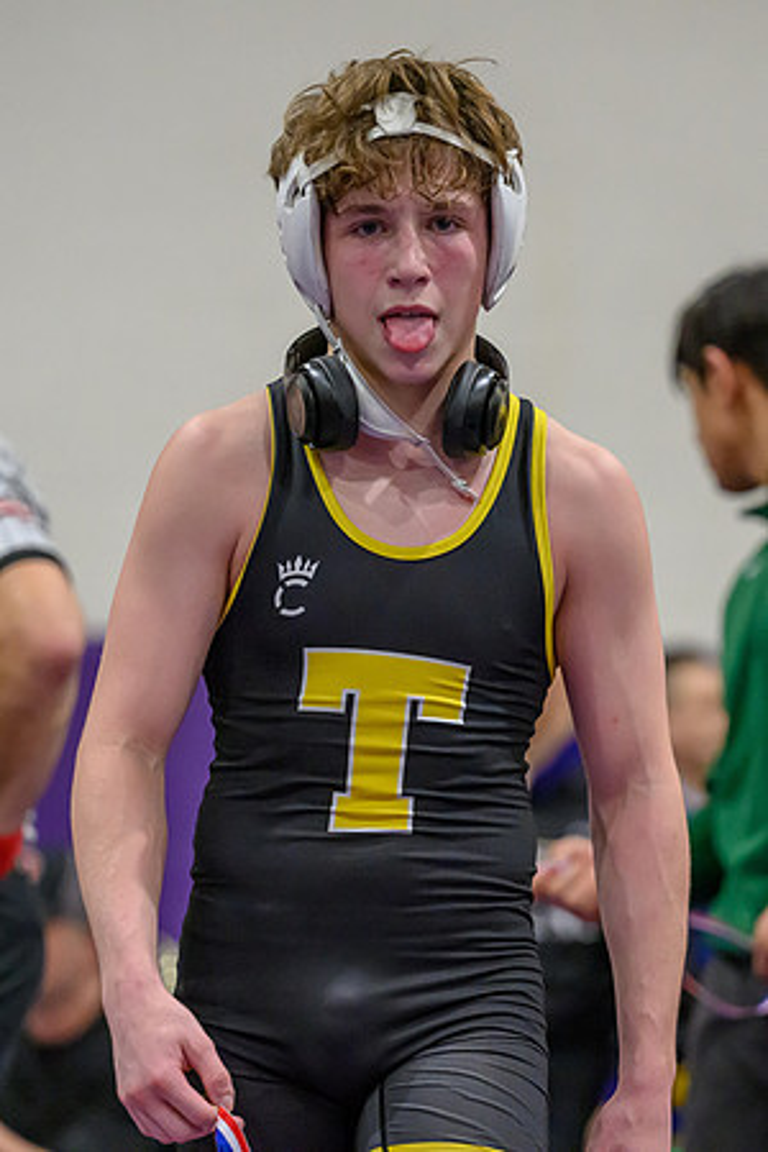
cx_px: 384
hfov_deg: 6.5
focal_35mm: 210
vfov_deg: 9.8
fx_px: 6719
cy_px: 576
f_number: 2.8
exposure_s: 1/800
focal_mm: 140
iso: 8000
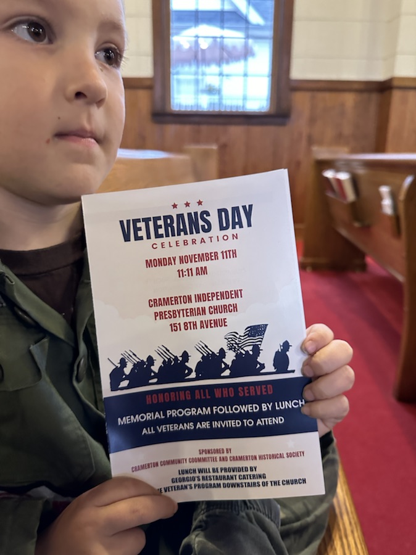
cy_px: 278
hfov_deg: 56.8
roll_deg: -1.0
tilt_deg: -16.7
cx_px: 208
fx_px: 385
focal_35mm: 24
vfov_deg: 71.6
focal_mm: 6.86
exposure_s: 1/60
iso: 640
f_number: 1.78
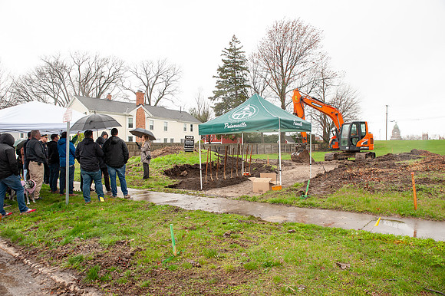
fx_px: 296
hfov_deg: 73.8
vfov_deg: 53.1
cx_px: 222
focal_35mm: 24
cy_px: 148
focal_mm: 24
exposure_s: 1/160
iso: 640
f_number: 6.3
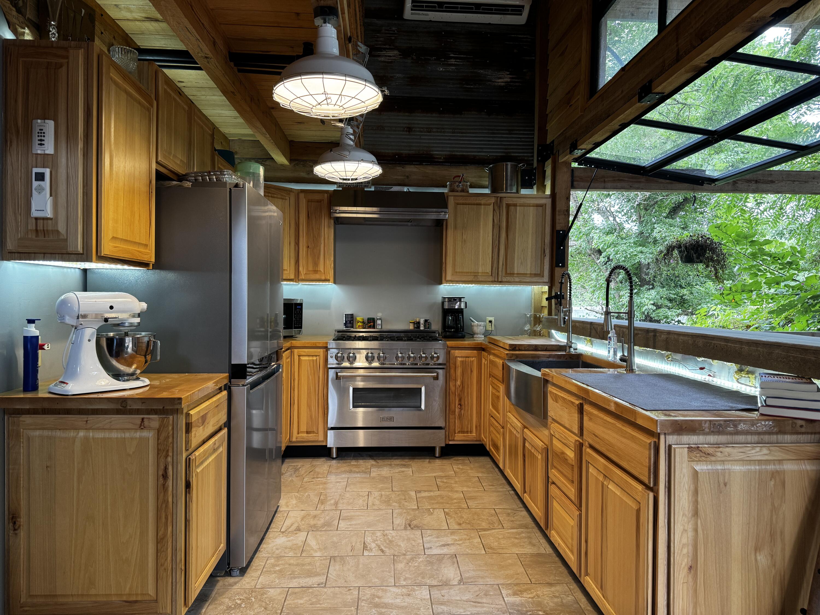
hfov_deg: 71.6
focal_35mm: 24
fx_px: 569
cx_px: 410
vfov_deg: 56.8
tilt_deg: -2.2
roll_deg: -0.9
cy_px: 308
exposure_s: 1/60
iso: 160
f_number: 1.78
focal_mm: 6.76
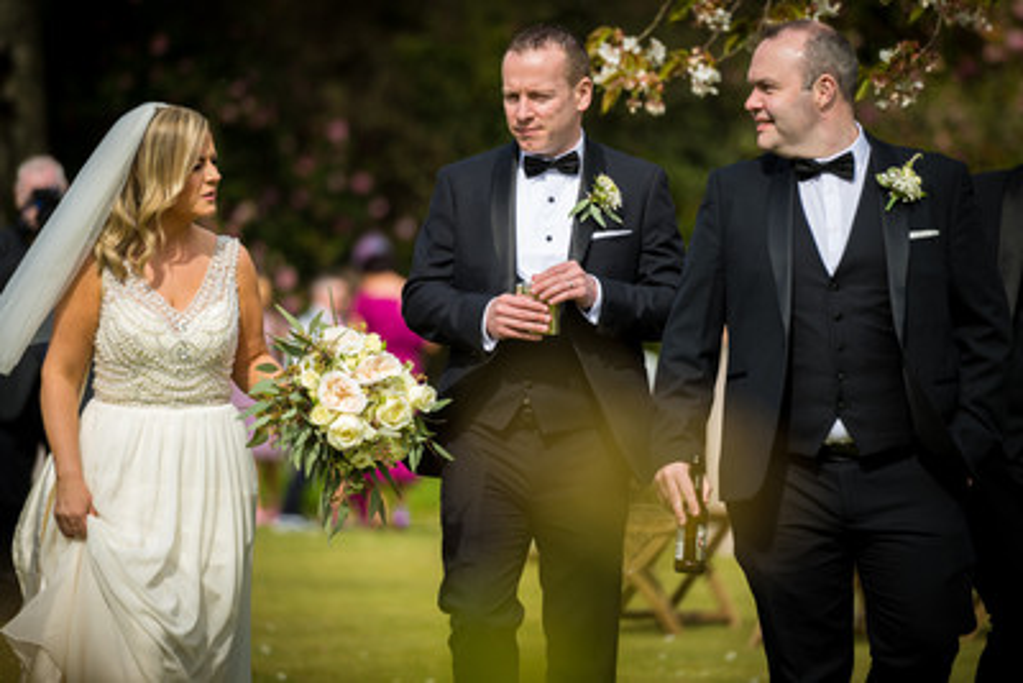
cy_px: 342
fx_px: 5685
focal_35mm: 200
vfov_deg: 6.9
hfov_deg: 10.3
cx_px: 512
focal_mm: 200
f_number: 2.8
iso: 100
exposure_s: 1/1250
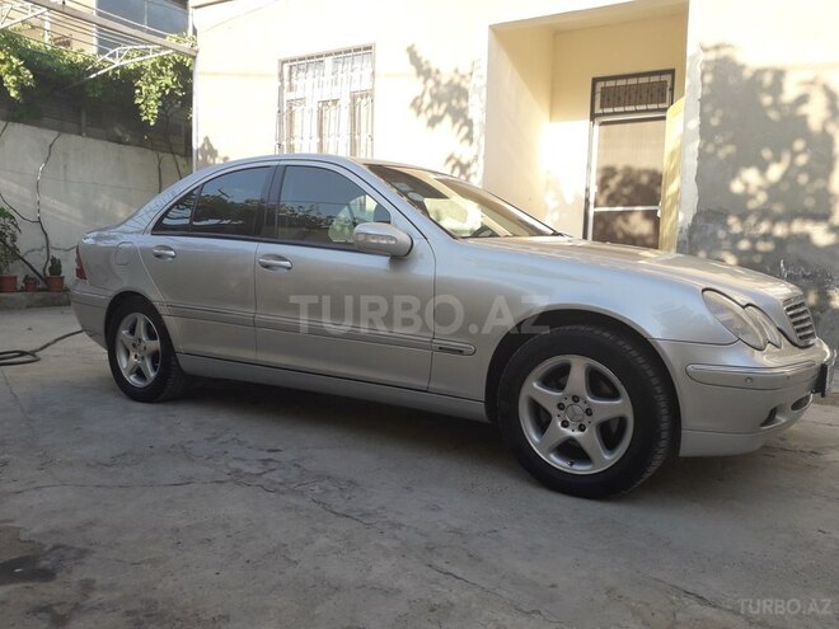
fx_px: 654
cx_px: 420
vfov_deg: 51.4
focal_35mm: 27
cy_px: 314
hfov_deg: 65.3
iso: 40
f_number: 1.9
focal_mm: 3.6
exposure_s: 1/369
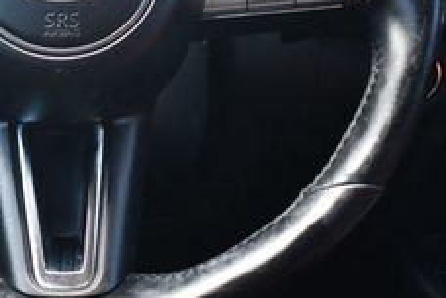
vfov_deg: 15.4
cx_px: 63
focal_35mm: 87
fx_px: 1078
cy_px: -12
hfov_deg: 22.9
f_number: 3.8
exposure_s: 1/160
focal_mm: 21
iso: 800
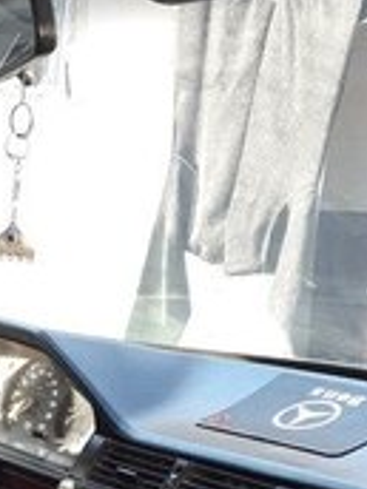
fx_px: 1103
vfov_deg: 22.8
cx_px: 9
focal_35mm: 78
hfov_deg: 18.5
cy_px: 603
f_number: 1.9
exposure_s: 1/33
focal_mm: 3.6
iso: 64
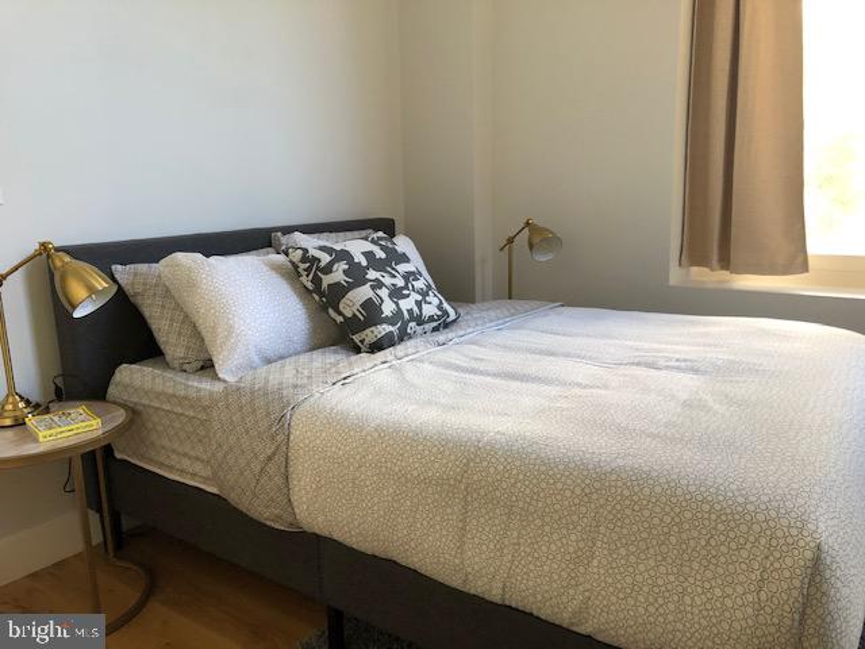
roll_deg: +1.9
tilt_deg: -11.5
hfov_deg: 63.4
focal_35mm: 28
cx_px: 432
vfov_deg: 49.7
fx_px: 700
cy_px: 324
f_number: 1.8
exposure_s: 1/30
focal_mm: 3.99
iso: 25
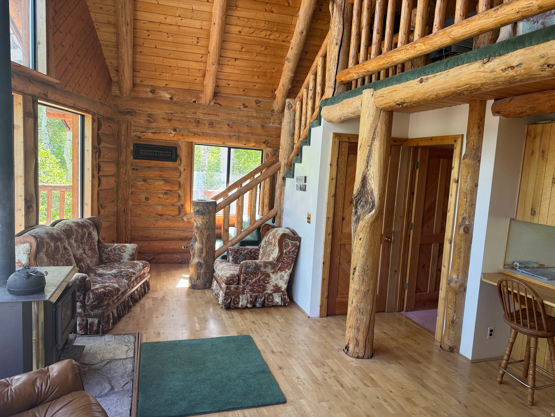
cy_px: 208
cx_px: 278
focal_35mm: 24
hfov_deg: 71.6
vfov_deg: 56.8
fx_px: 385
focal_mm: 6.76
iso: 160
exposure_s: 1/121
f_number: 1.78
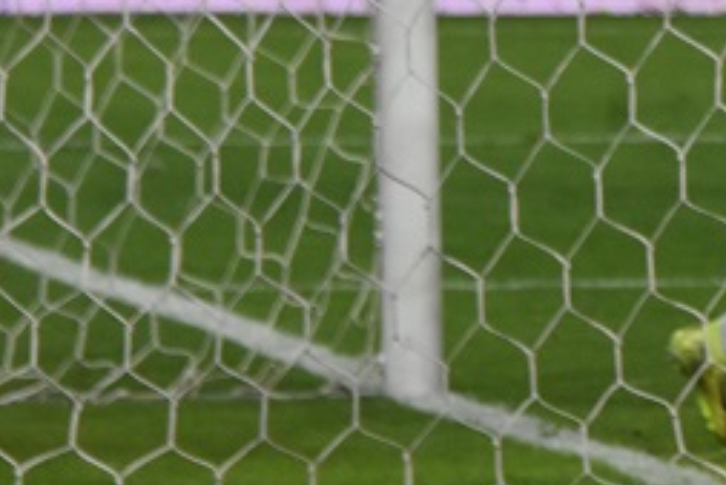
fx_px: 18180
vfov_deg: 1.5
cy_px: -44
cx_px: 892
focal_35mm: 901
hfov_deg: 2.3
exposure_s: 1/320
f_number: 7.1
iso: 1600
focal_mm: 190
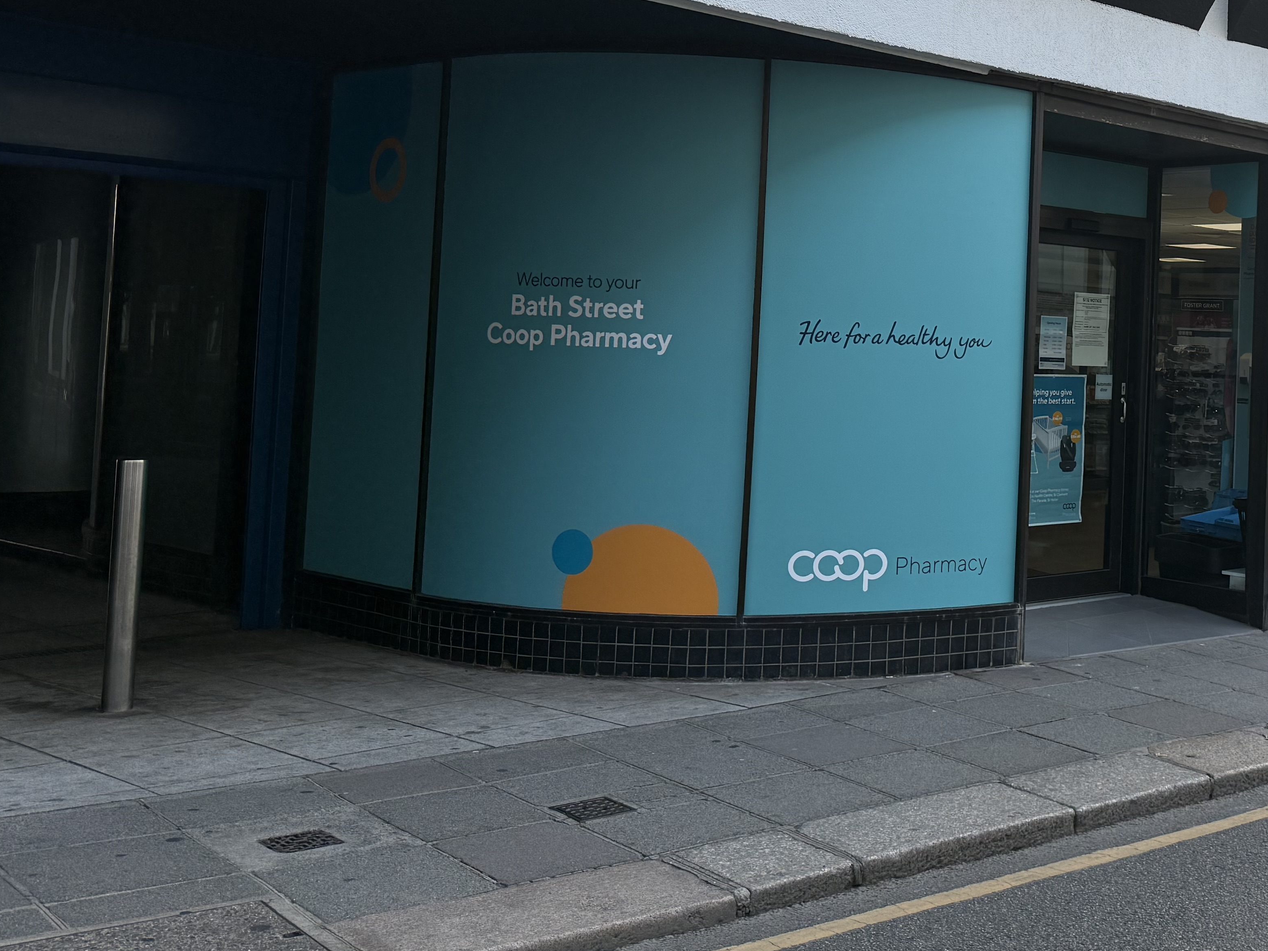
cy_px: 265
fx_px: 1612
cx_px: 1139
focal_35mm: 44
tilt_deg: +2.7
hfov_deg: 39.8
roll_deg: -2.0
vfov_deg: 32.4
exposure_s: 1/3145
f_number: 1.78
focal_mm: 6.76
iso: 100
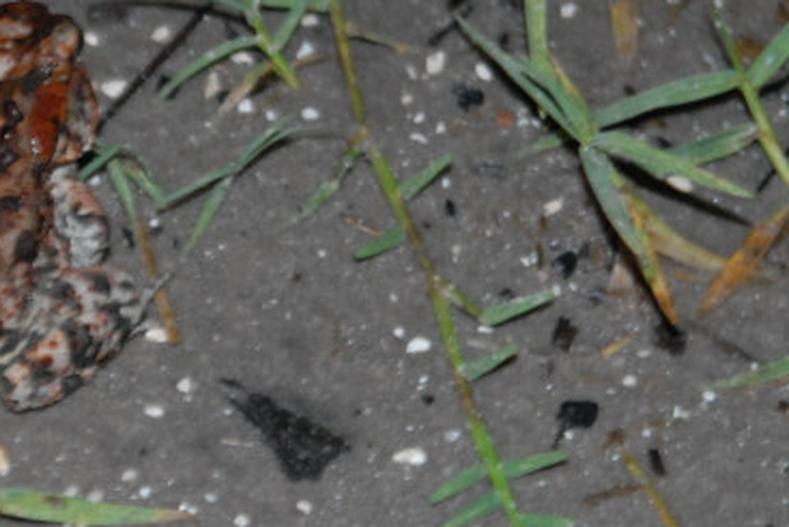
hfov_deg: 8.9
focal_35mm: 229
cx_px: 4
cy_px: 244
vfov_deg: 6.0
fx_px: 5021
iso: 1100
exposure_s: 1/80
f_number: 2.8
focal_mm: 70
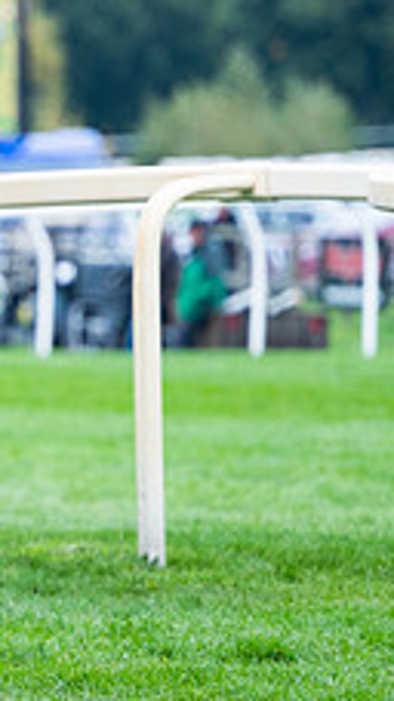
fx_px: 12351
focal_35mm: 664
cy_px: 299
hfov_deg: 1.8
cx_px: -411
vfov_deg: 3.3
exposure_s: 1/1000
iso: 800
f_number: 4
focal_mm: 230
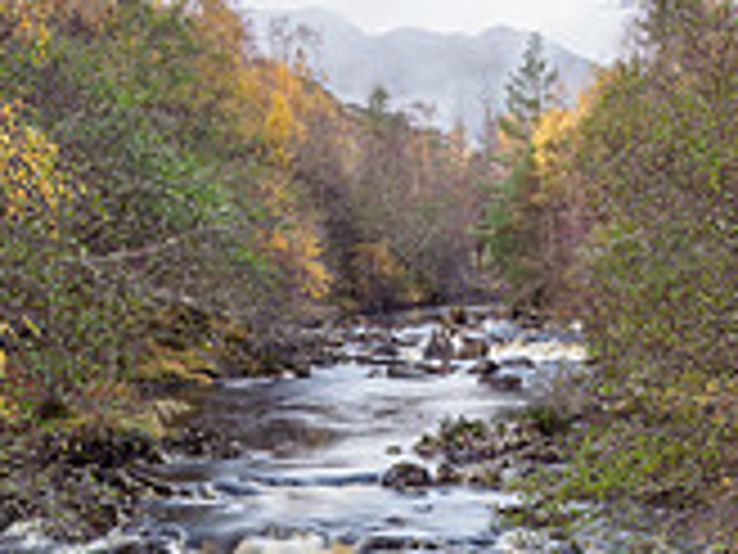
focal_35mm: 66
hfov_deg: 29.4
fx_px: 1407
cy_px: 712
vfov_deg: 20.4
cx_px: 407
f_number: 7.1
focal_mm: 12
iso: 200
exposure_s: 5
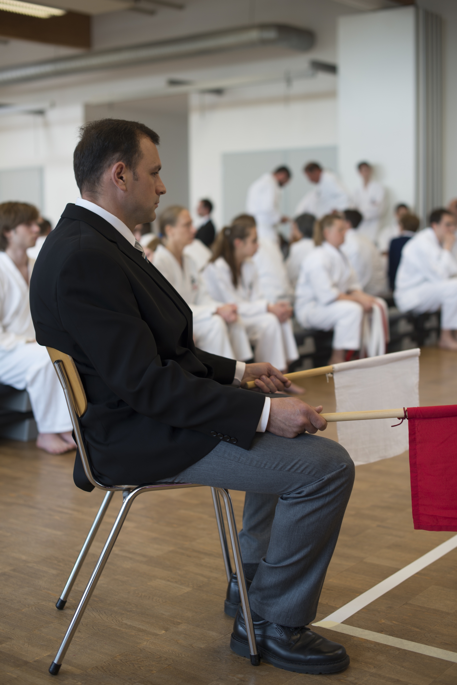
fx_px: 951
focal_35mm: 50
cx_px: 228
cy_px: 342
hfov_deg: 27.0
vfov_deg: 39.6
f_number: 2.8
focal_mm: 50
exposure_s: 1/50
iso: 100
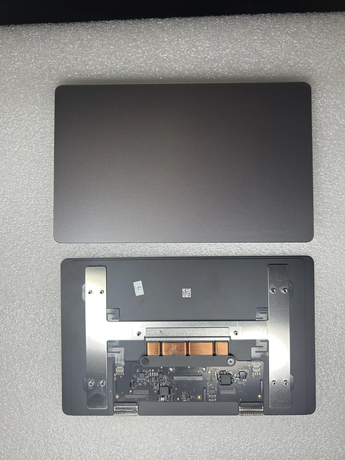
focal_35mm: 26
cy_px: 230
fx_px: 345
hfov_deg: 53.1
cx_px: 172
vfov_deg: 67.3
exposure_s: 1/209
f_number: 1.5
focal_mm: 5.7
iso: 40
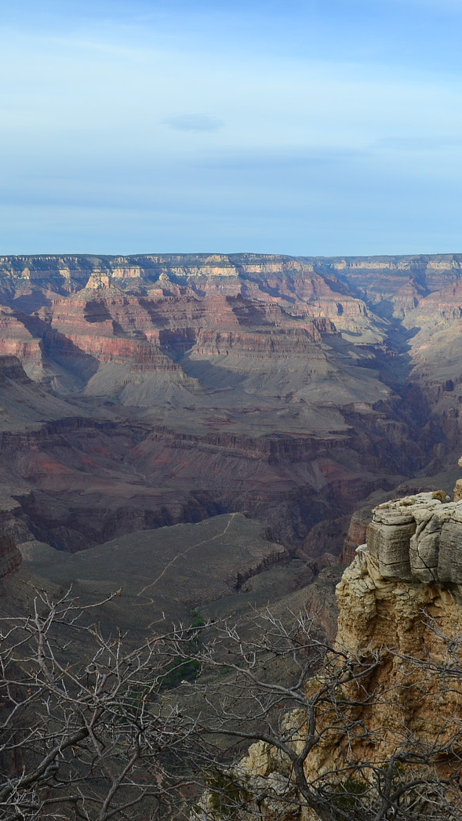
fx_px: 1045
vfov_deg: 42.9
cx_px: 210
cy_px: 408
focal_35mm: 48
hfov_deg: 24.9
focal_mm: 20
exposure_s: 1/80
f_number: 11
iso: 100
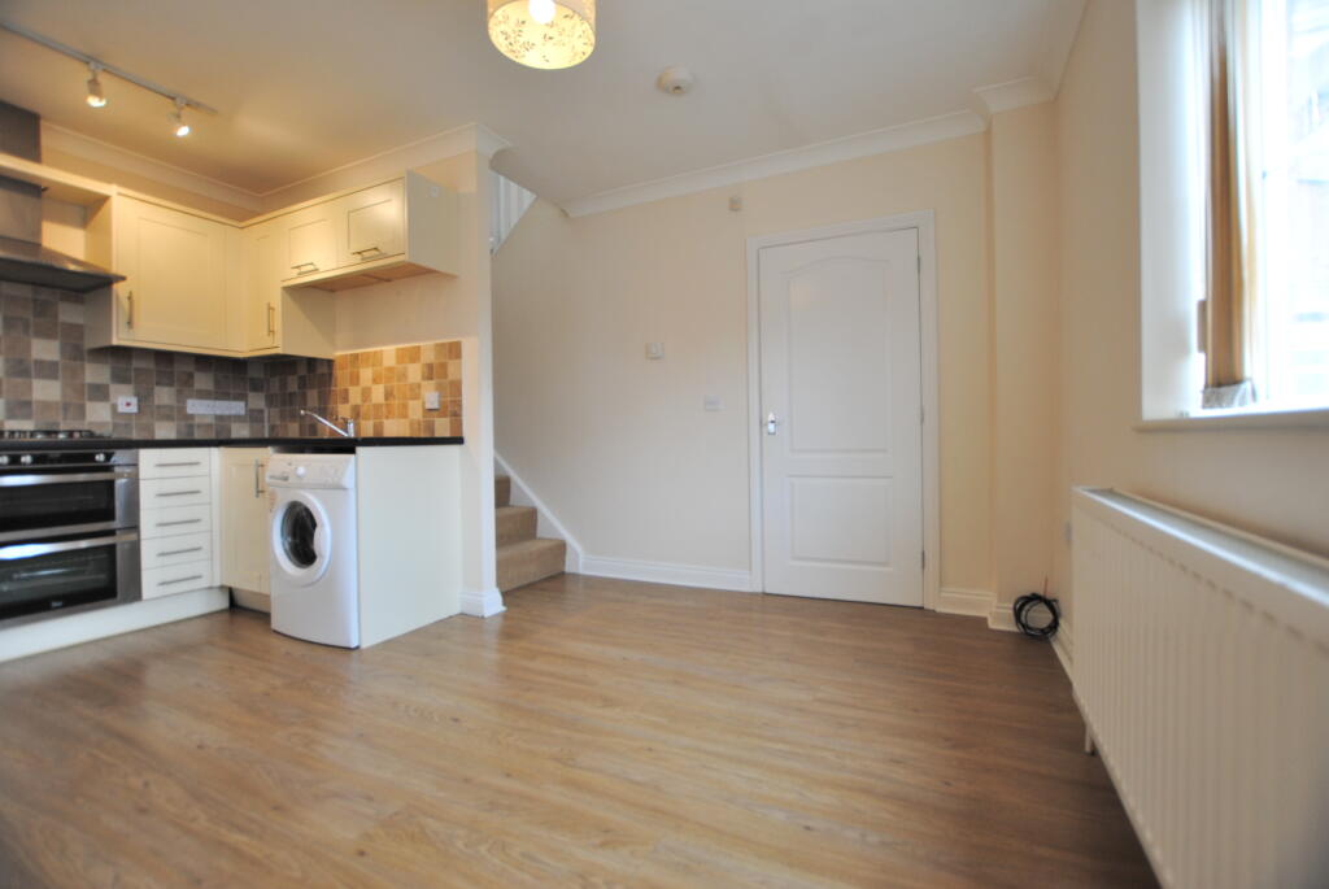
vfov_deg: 77.5
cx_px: 664
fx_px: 554
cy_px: 444
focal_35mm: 15
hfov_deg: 100.3
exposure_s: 1/30
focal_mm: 10
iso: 200
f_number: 3.5
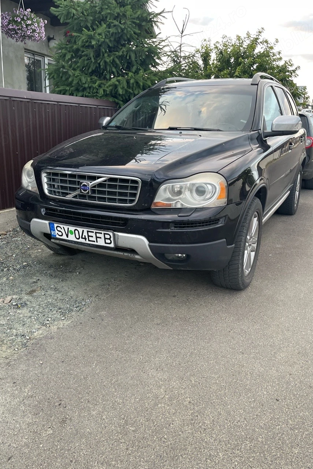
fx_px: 352
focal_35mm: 27
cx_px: 136
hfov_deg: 47.8
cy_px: 240
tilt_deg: -18.3
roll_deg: -1.8
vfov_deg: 67.4
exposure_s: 1/107
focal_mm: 5.1
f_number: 1.6
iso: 125
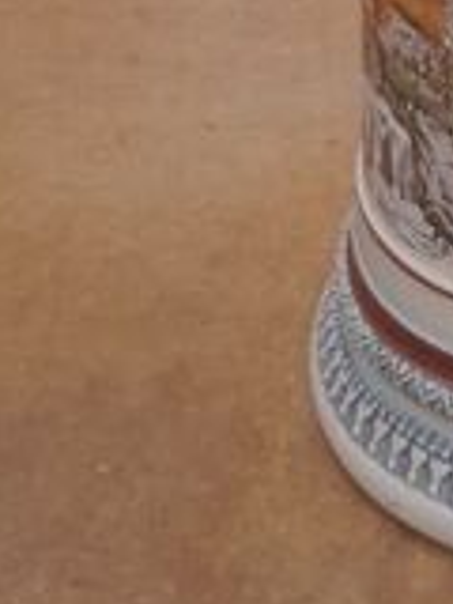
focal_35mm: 104
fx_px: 1815
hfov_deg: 13.5
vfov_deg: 16.7
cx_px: 653
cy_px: -374
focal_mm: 3.98
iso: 40
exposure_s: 1/100
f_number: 1.8
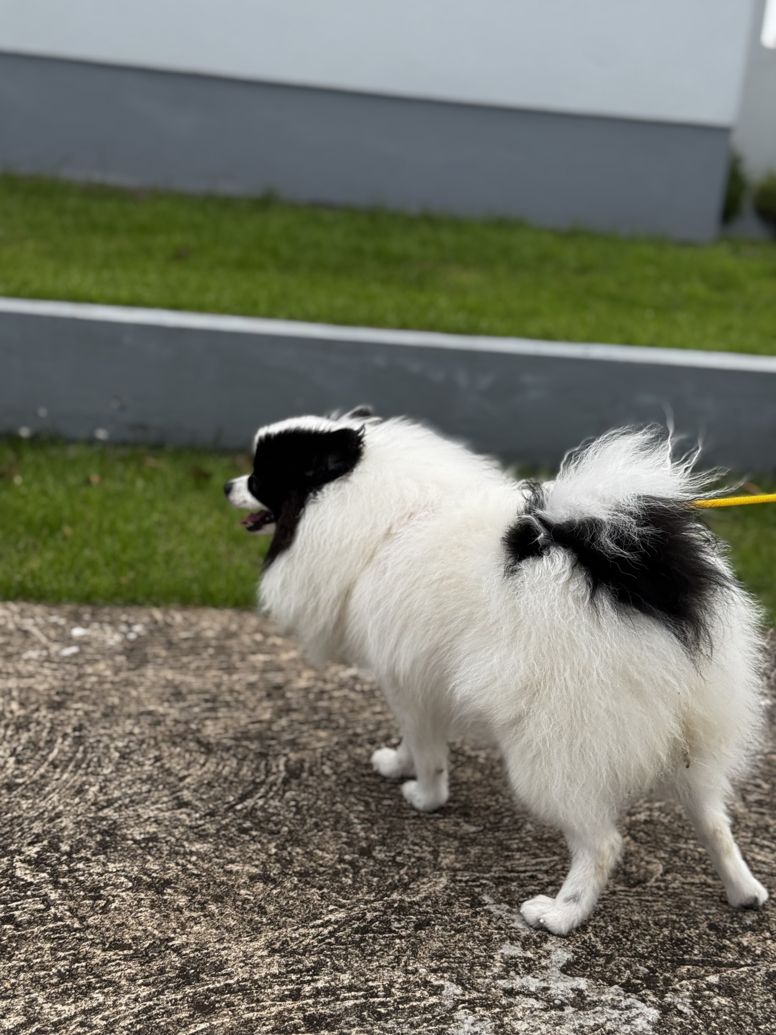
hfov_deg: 30.3
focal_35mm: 48
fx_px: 1435
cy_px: 518
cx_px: 388
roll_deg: -7.7
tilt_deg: -12.0
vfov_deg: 39.7
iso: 64
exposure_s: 1/1011
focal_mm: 6.76
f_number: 1.78
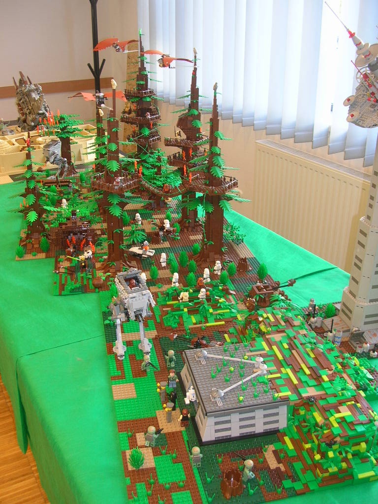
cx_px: 189
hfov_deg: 40.7
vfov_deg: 52.6
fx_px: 510
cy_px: 252
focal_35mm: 35
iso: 50
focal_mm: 5.8
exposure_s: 1/18.3
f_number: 2.8
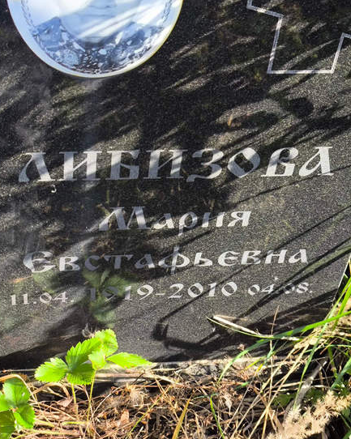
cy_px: 203
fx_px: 936
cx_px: 169
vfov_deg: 26.4
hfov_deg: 21.2
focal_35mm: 72
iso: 50
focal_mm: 4.71
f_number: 1.7
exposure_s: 1/300
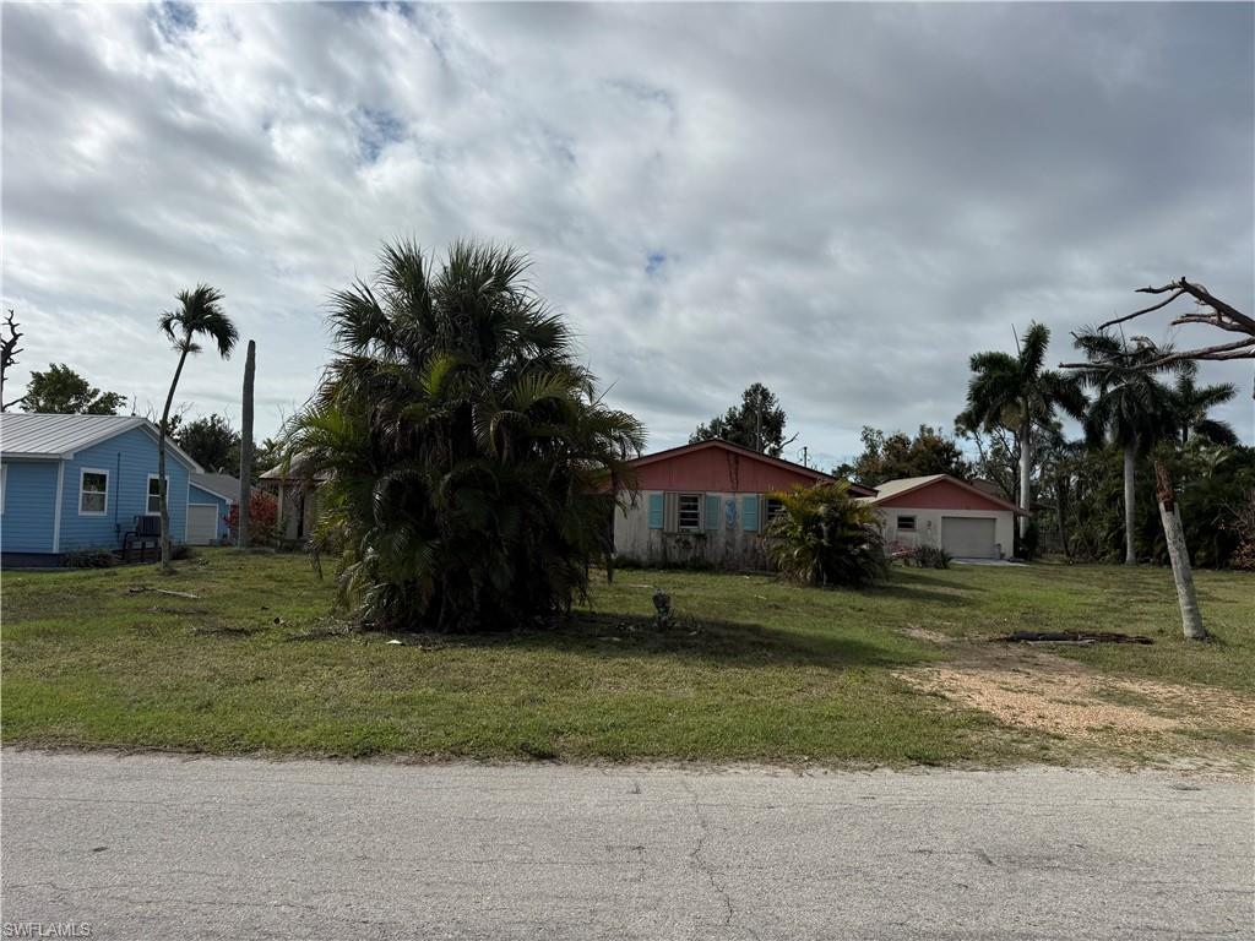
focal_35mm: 24
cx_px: 628
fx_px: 870
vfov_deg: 56.8
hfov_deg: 71.6
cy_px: 470
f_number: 1.78
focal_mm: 6.76
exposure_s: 1/11905
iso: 80
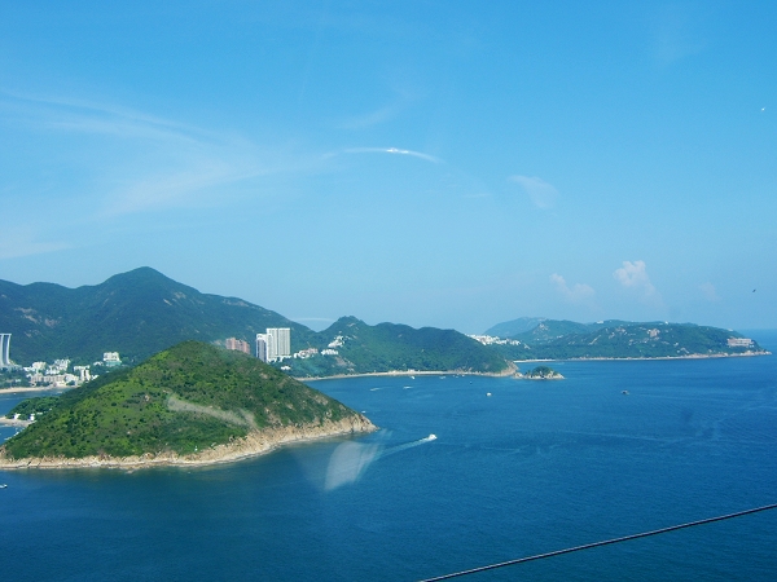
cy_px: 291
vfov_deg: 45.4
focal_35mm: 31
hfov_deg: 58.4
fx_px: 696
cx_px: 388
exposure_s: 1/210
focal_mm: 8.13
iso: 50
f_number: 5.6
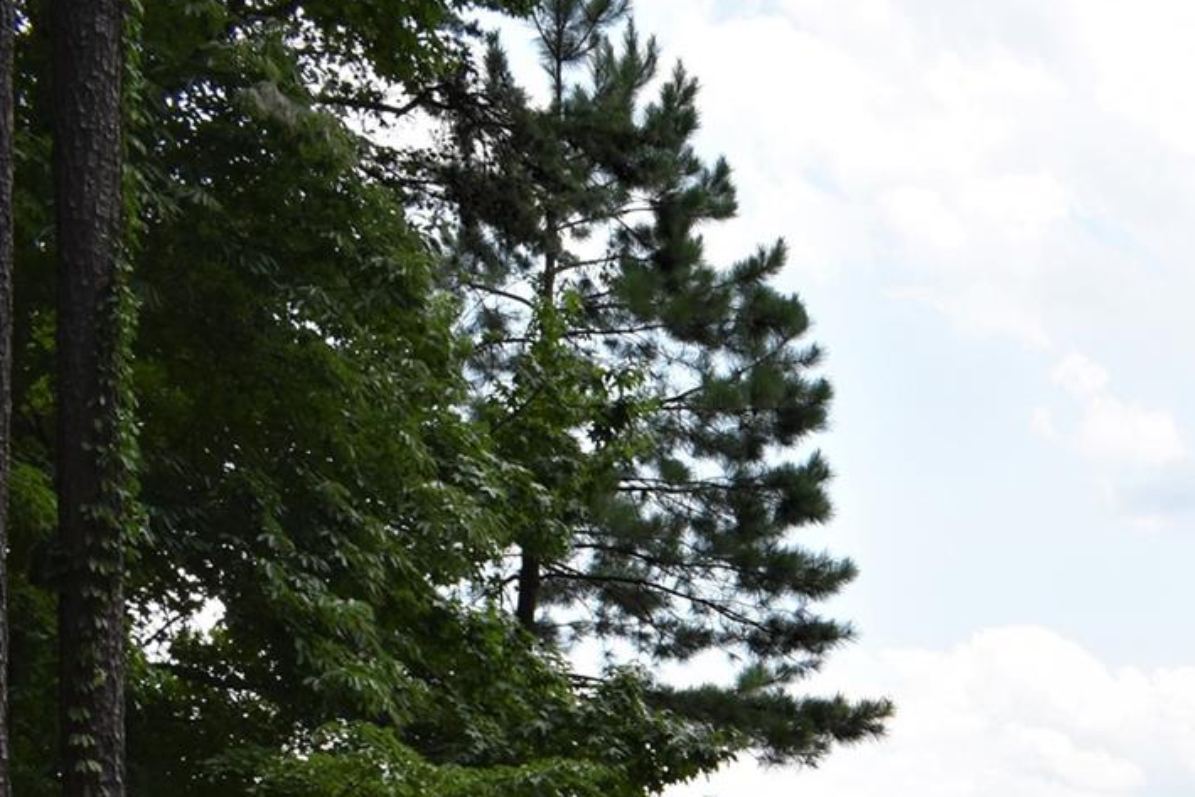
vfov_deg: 16.3
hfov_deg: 24.2
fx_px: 2590
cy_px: 1099
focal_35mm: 78
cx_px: 1335
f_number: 8
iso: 100
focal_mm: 18
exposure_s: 1/200
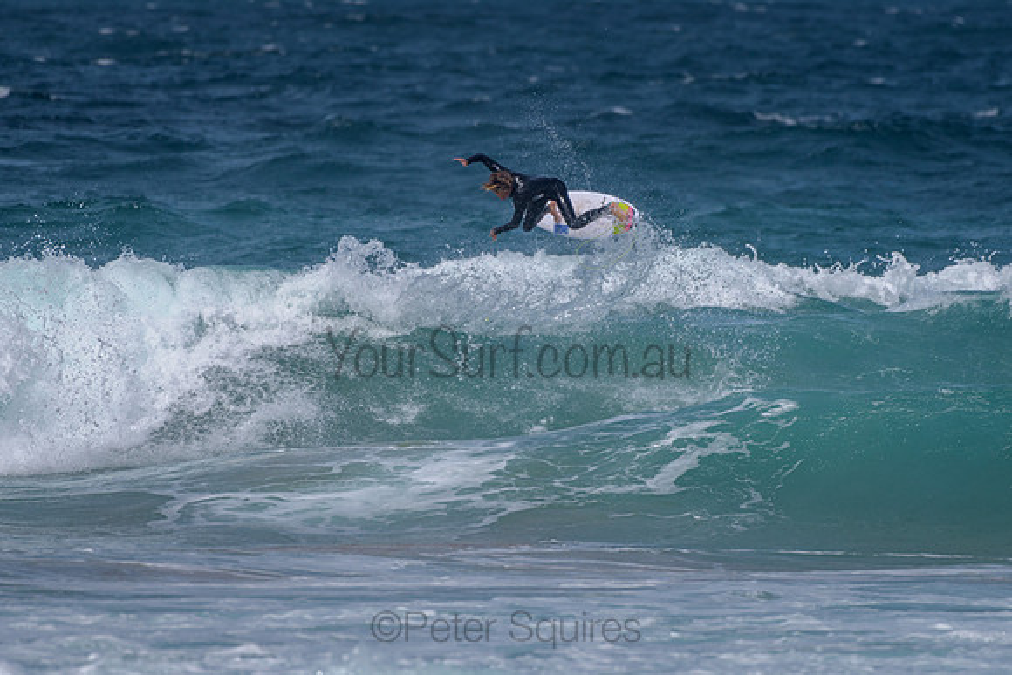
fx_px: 17245
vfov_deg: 2.2
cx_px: 507
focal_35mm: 613
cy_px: 311
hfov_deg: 3.4
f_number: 5.6
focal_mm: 500
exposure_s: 1/2000
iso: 80
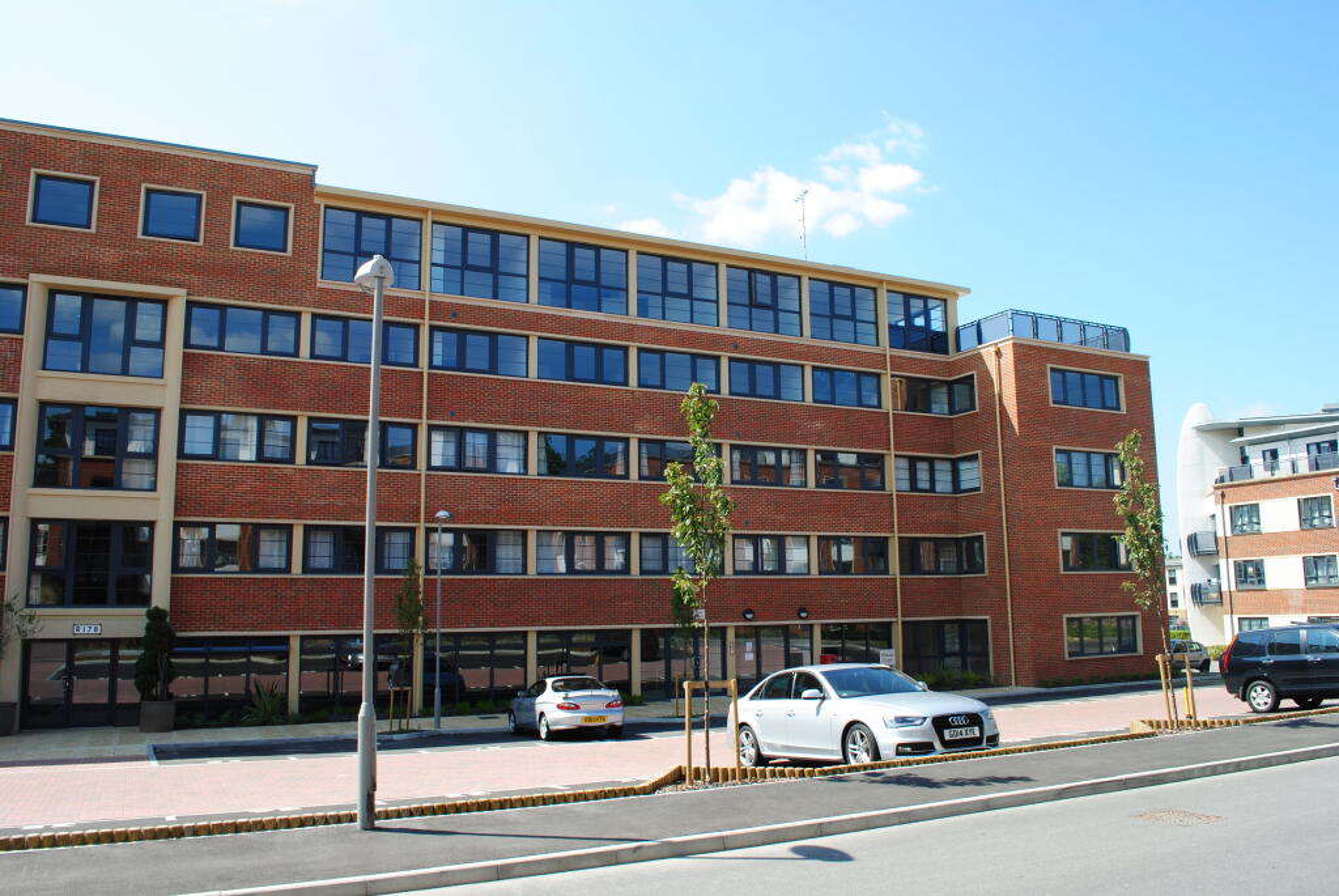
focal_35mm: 27
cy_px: 448
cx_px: 670
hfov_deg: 67.3
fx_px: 1005
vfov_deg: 48.0
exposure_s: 1/160
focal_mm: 18
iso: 200
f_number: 9
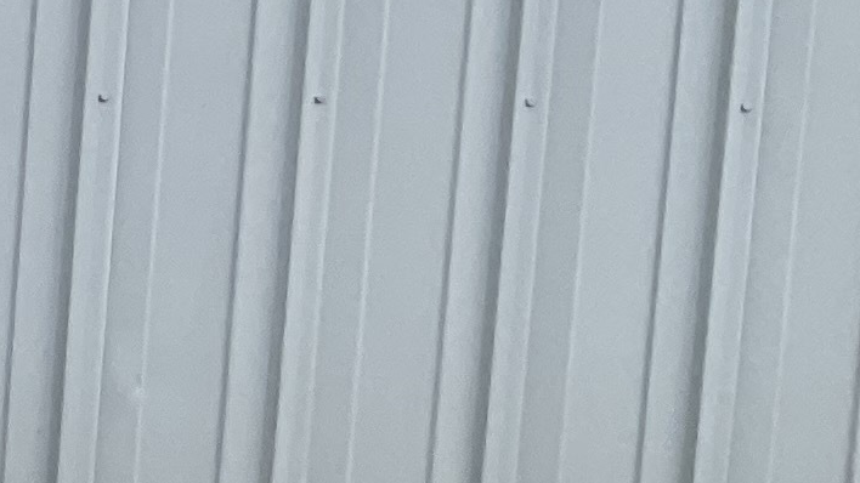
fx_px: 4104
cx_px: -1560
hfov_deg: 9.7
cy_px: 191
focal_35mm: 180
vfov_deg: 6.7
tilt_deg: -9.9
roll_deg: -0.6
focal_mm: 3
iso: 16
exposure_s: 1/842
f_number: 1.8
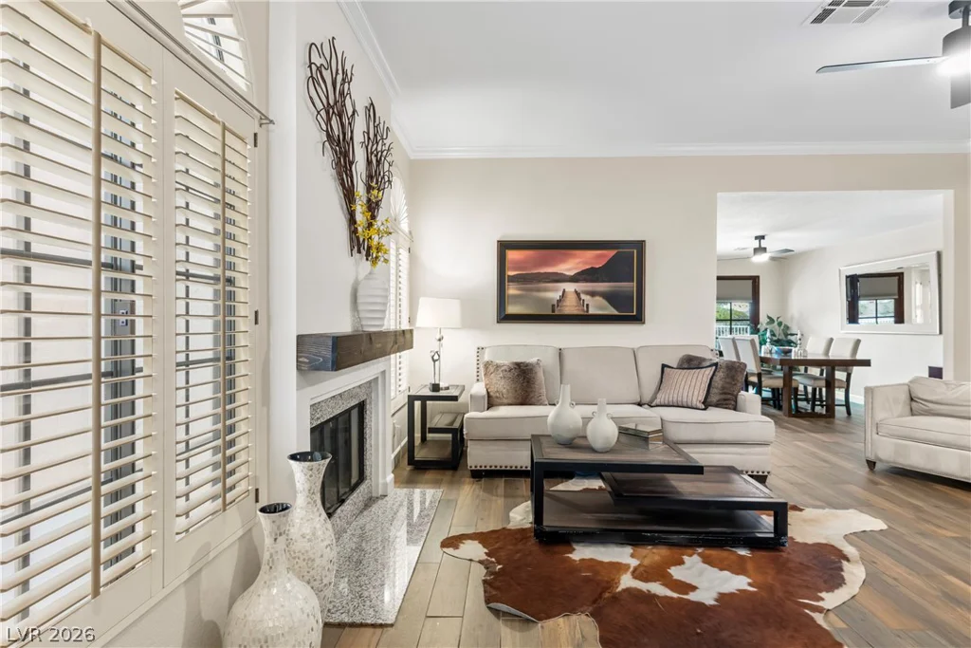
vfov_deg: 64.6
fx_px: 513
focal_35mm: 19
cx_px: 486
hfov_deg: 86.9
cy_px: 324
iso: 400
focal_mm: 19
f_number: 8
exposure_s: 2.5
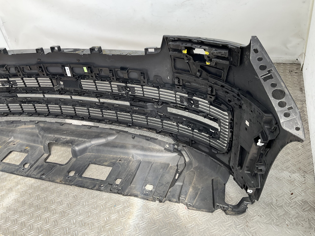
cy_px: 118
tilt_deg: -33.6
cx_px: 158
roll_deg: +7.8
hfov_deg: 61.7
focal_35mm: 29
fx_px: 264
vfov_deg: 48.2
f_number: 1.8
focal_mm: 3
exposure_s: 1/125
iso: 16
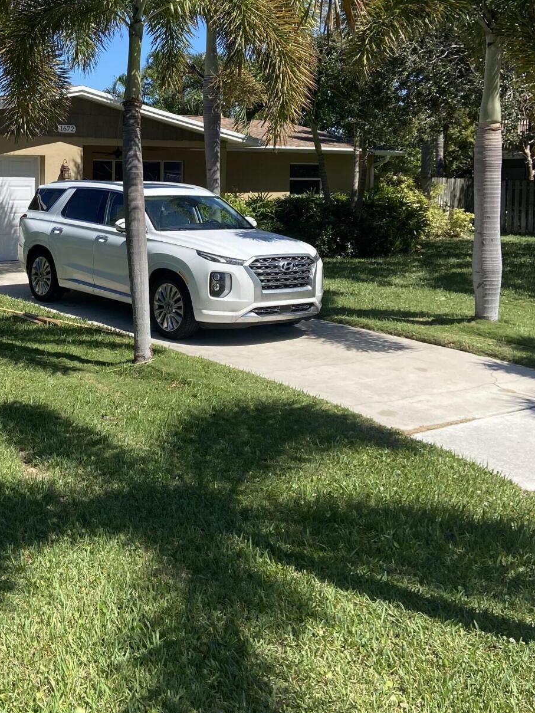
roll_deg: -0.4
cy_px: 212
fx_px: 886
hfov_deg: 32.8
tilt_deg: -0.5
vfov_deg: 42.9
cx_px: 118
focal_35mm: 43
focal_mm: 4.25
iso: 32
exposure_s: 1/1961
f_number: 1.8
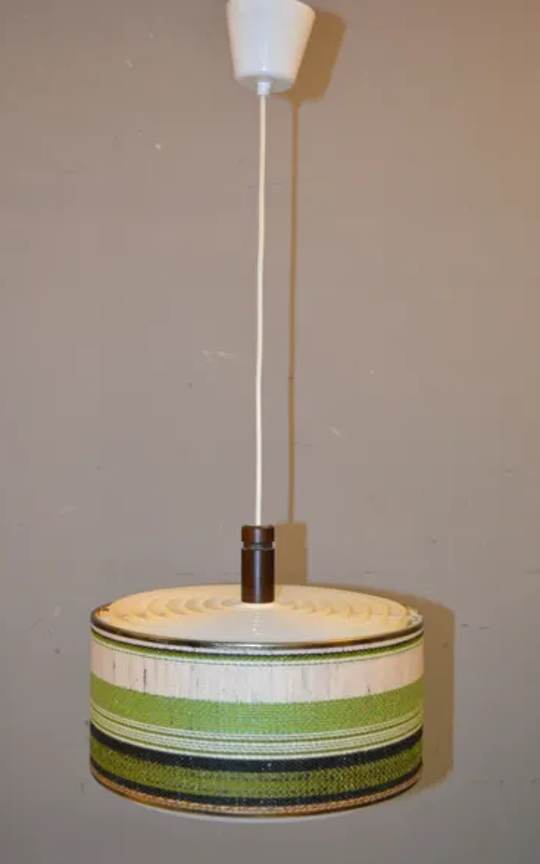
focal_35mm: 50
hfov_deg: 25.8
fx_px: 1177
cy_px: 436
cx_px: 253
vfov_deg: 40.3
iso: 1400
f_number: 4.8
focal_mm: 32
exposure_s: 1/60
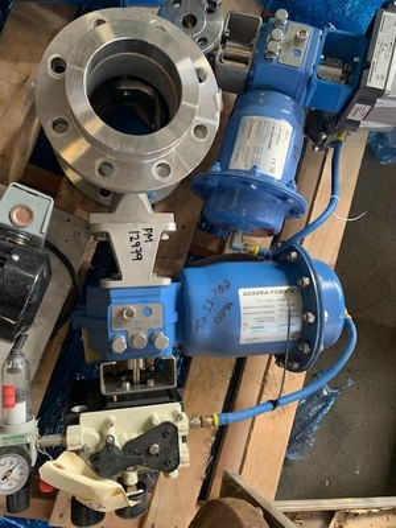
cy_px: 264
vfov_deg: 67.3
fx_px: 397
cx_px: 198
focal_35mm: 26
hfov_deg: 53.1
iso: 200
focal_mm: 4.25
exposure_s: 1/60
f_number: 1.8
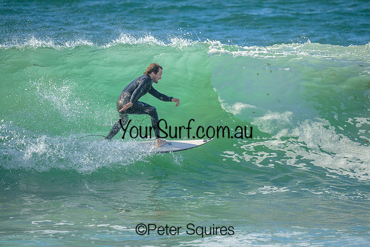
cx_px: 164
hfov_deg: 2.1
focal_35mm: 991
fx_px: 10189
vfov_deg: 1.4
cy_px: 122
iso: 640
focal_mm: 800
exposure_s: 1/2000
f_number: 6.3
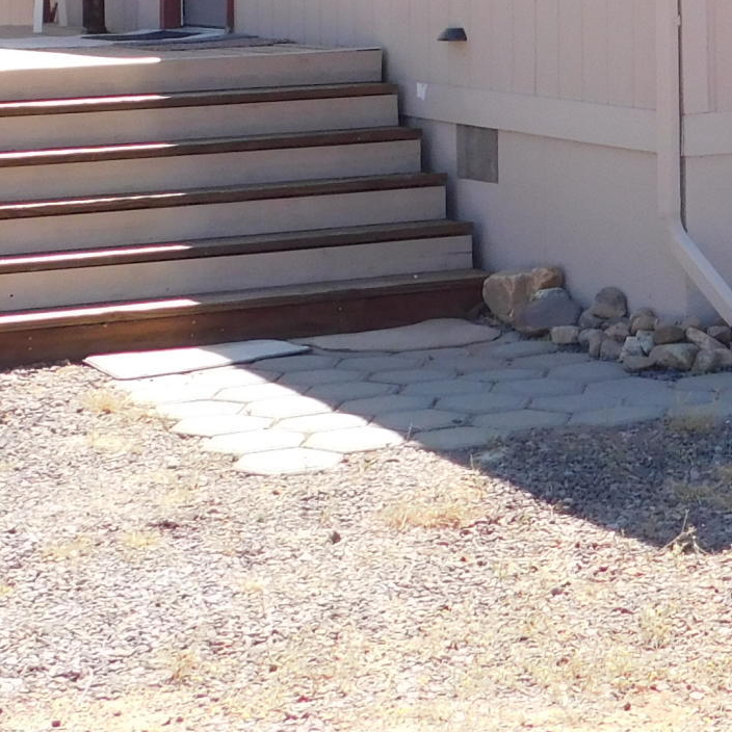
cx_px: 843
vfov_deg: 14.6
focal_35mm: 113
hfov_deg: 15.0
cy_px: -277
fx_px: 2703
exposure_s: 1/640
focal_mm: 5.3
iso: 125
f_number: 3.2
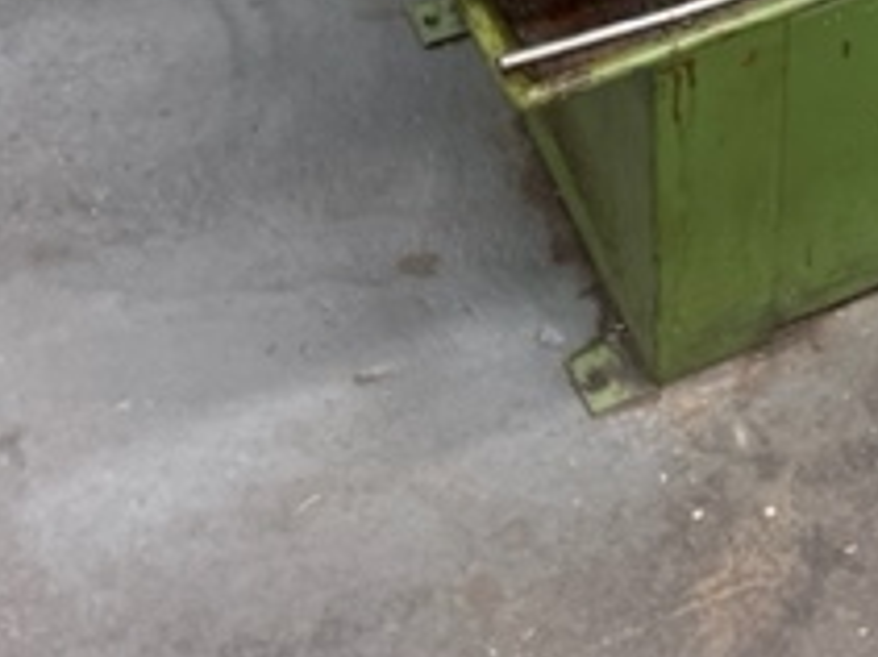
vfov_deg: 16.9
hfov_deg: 24.0
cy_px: -333
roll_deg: -2.9
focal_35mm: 79
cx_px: 791
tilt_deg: -36.5
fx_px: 2003
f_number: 1.6
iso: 100
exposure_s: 1/100
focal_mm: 4.2
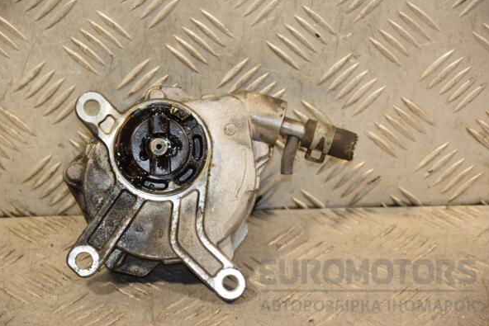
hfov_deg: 13.8
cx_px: 244
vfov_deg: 9.2
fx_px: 2024
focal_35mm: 149
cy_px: 162
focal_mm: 98
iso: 800
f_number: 5.6
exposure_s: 1/100
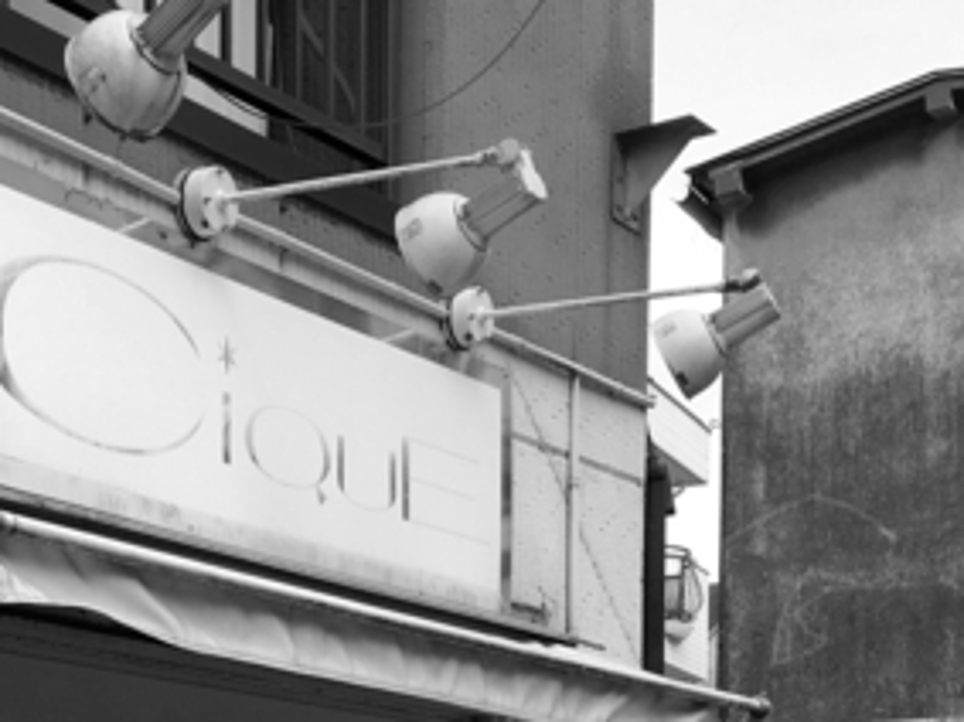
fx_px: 2283
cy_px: 1018
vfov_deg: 16.6
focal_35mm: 82
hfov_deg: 23.2
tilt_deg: -1.9
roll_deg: -0.7
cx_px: 89
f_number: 2.2
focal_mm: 4.15
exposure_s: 1/306
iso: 25
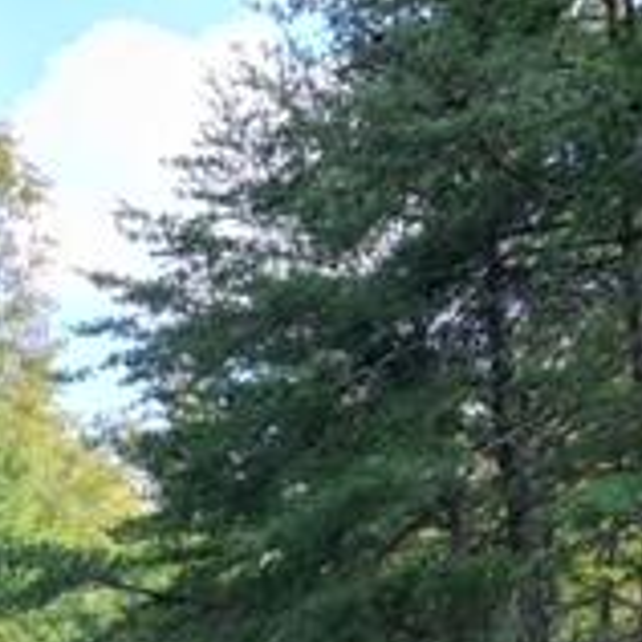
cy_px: 837
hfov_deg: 18.7
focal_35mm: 86
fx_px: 1805
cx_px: -199
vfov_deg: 18.7
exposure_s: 1/800
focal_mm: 6.72
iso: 100
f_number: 1.7
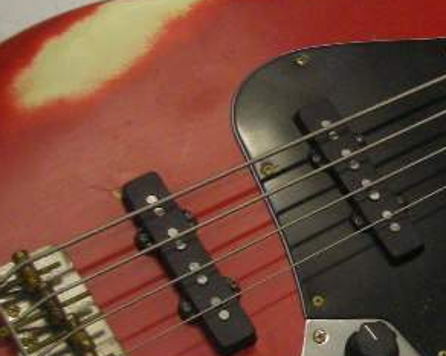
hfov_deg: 14.9
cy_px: 203
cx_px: 669
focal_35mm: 120
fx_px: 1582
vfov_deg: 12.8
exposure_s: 1/22.7
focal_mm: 5.8
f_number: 2.8
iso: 200
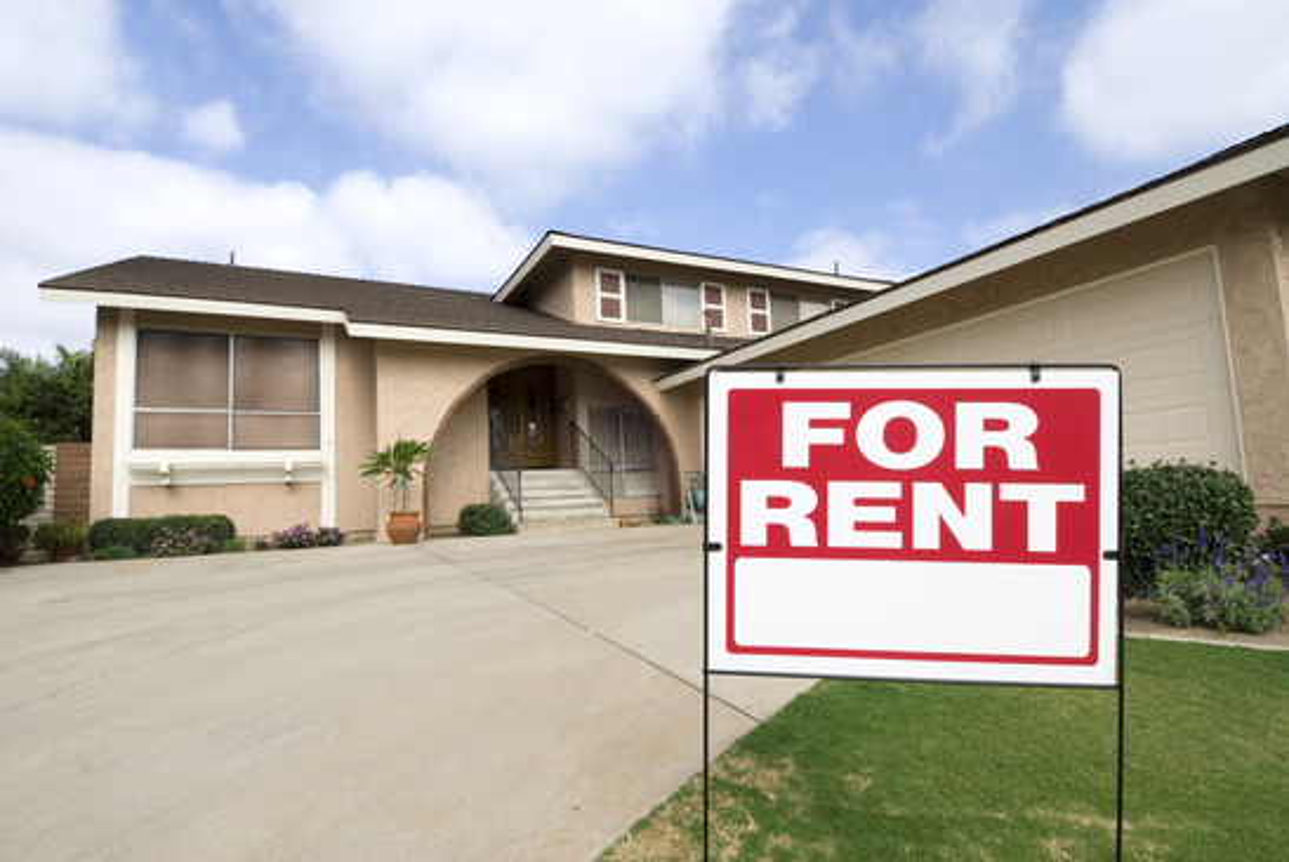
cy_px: 431
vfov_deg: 67.5
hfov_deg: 89.9
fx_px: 645
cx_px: 644
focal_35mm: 18
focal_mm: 12
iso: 100
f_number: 11
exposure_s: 1/60
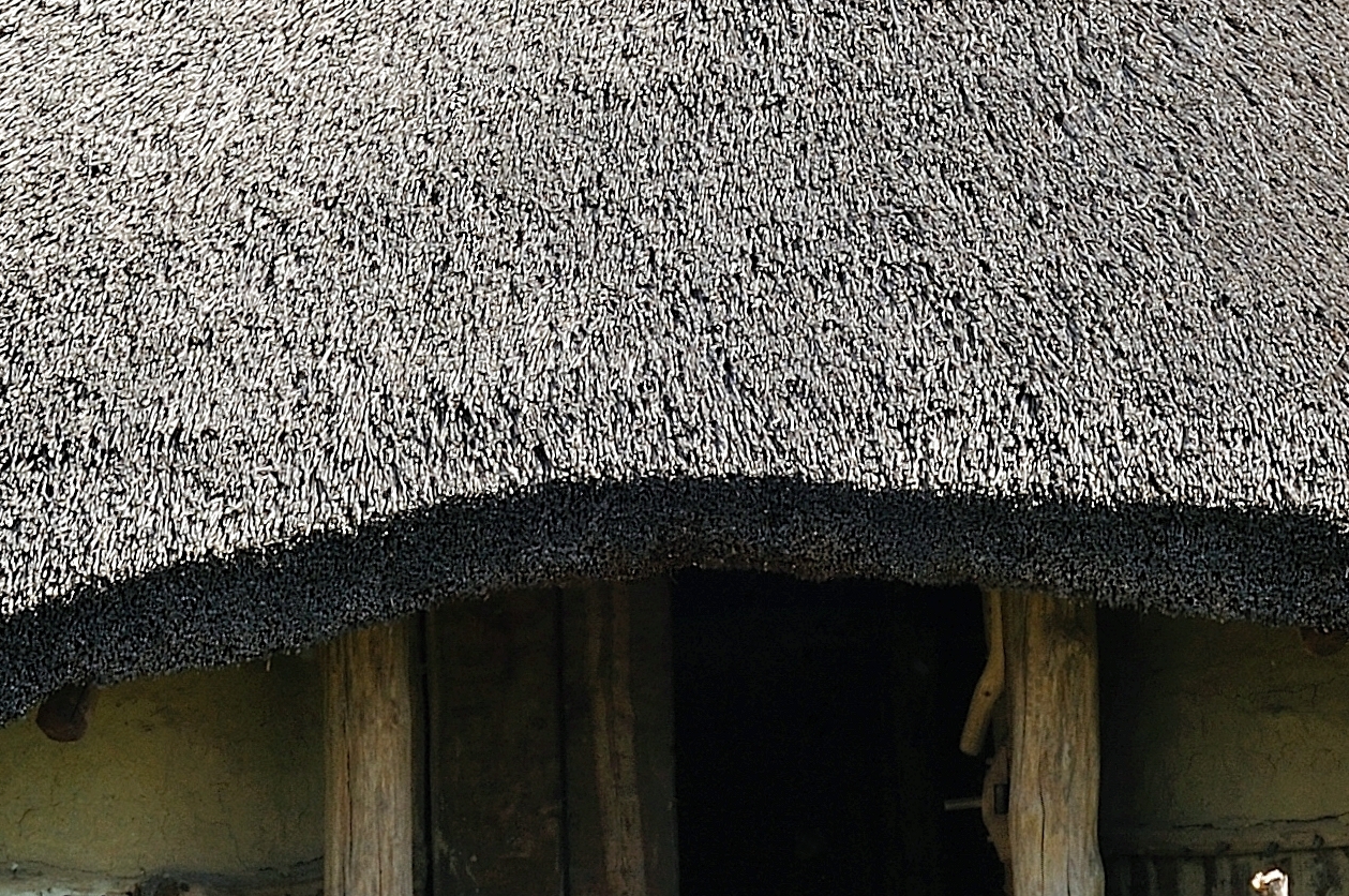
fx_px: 9169
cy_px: 420
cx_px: 676
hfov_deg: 8.4
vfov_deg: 5.6
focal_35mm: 245
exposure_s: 1/200
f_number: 9
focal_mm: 50
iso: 200
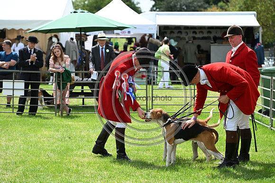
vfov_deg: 10.6
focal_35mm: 130
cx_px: 138
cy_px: 92
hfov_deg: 15.8
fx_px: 993
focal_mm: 130
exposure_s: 1/1250
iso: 280
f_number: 4.5
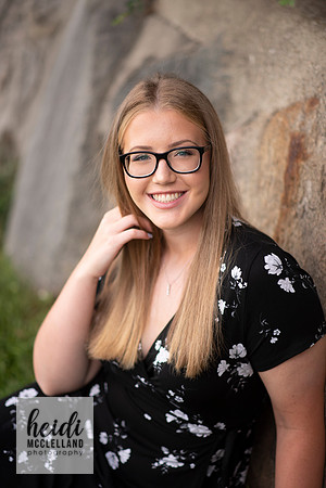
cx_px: 163
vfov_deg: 23.9
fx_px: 1154
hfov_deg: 16.1
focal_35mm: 85
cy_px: 244
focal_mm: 85
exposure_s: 1/400
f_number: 1.8
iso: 125
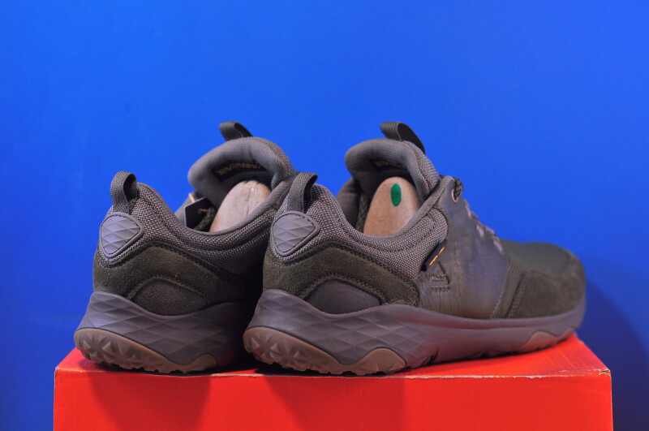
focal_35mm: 75
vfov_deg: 18.1
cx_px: 324
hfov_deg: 27.0
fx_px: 1350
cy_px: 216
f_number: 3.2
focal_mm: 50
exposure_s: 1/250
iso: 250
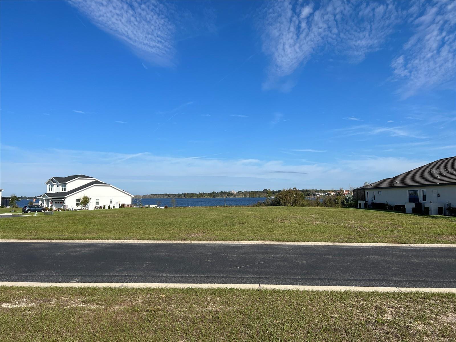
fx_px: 343
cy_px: 171
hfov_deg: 67.3
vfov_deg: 53.1
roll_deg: +0.6
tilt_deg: +4.0
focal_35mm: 26
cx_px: 228
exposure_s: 1/6211
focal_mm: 5.7
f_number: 1.5
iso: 50
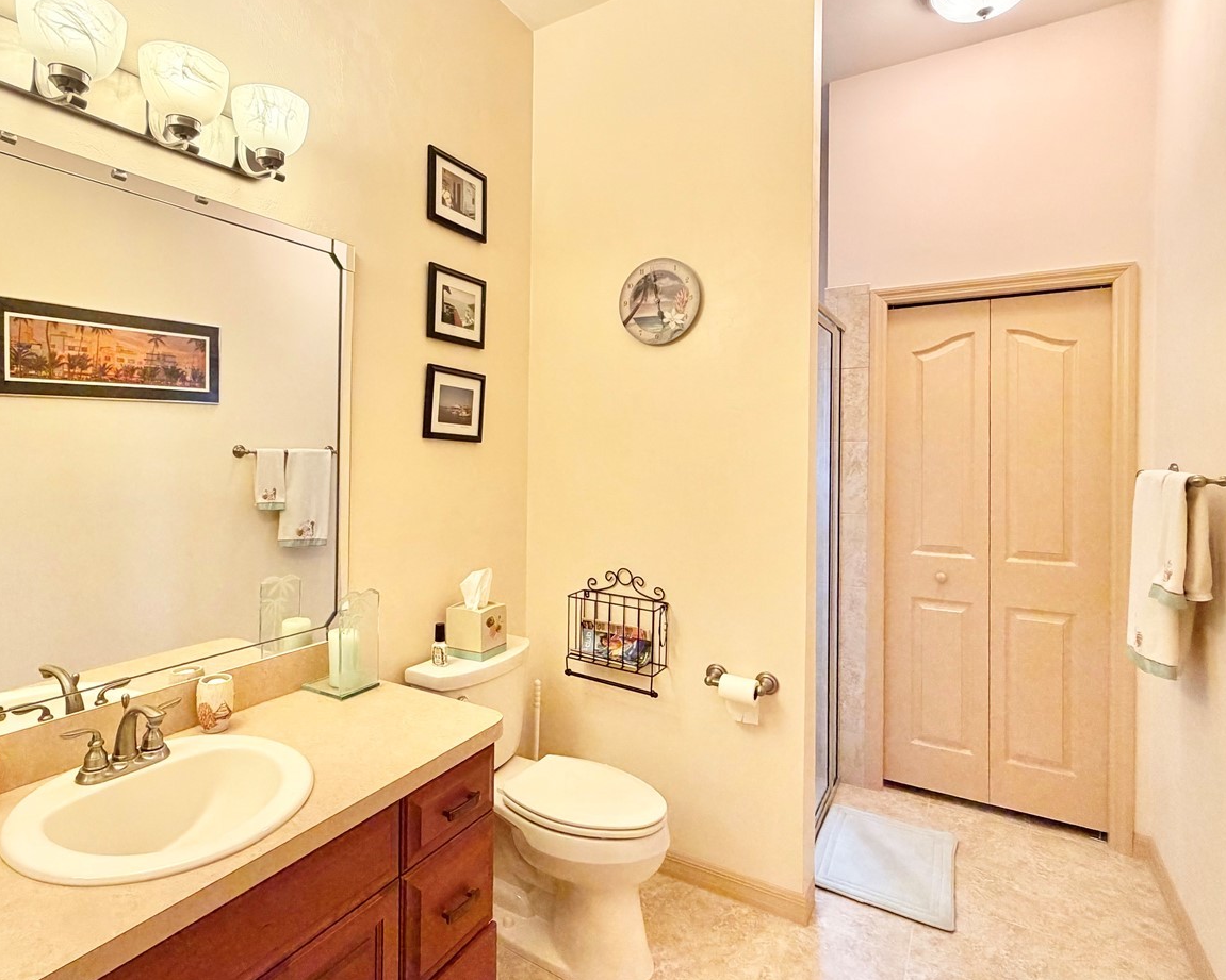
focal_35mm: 19
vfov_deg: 70.7
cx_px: 539
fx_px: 689
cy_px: 448
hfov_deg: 82.9
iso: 250
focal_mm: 2.22
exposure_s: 1/120
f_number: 2.2
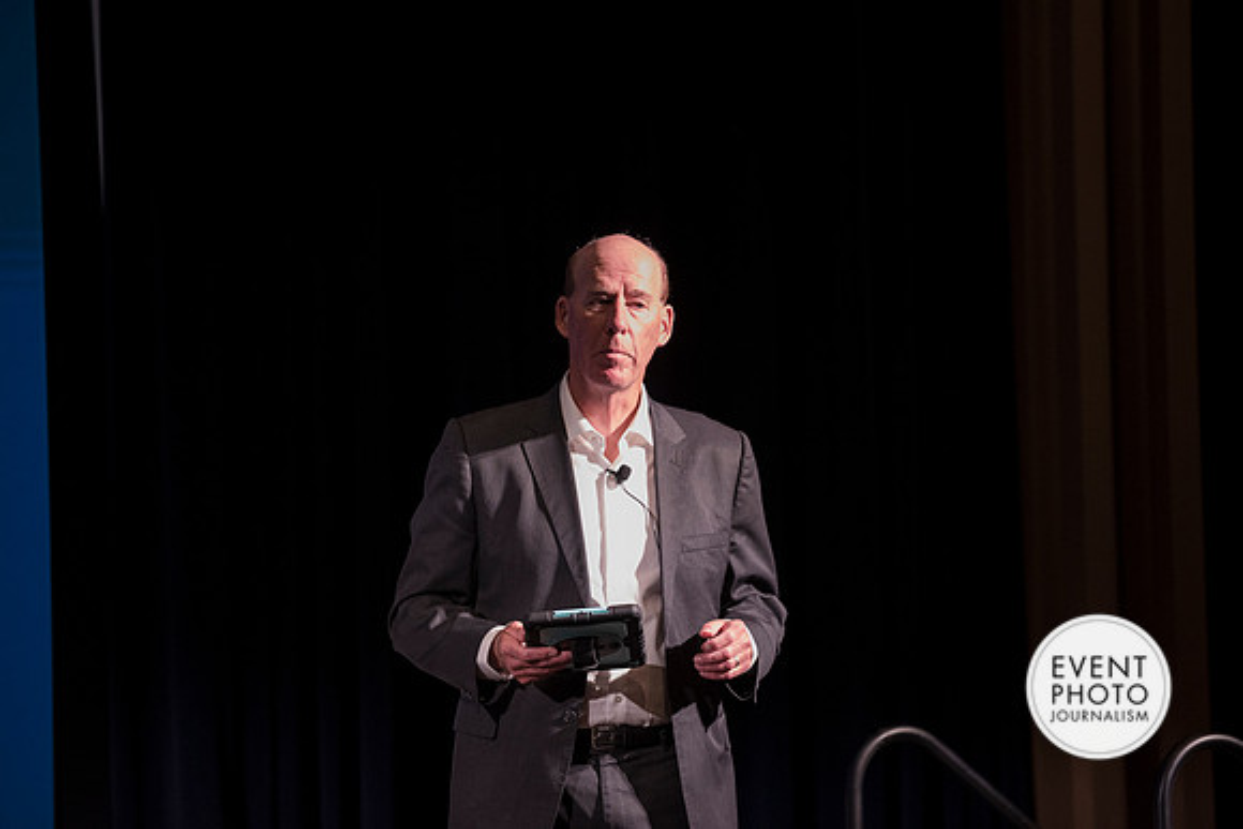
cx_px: 622
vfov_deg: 6.9
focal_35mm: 200
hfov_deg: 10.3
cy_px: 414
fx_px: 6907
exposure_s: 1/125
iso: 2000
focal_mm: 200
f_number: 2.8
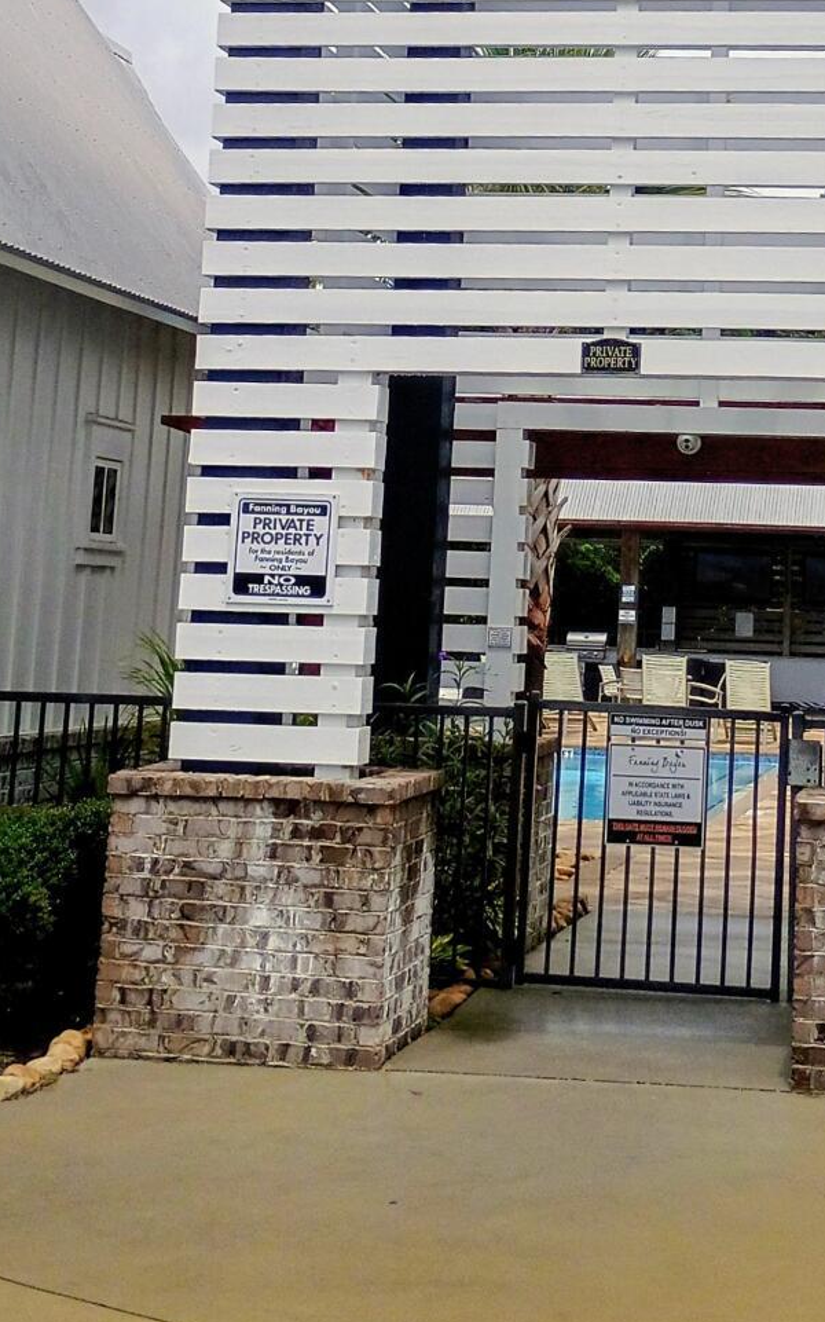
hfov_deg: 20.0
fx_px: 2304
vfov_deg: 30.6
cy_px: 131
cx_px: 689
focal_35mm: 64
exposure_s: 1/1730
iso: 100
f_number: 1.8
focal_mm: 4.27
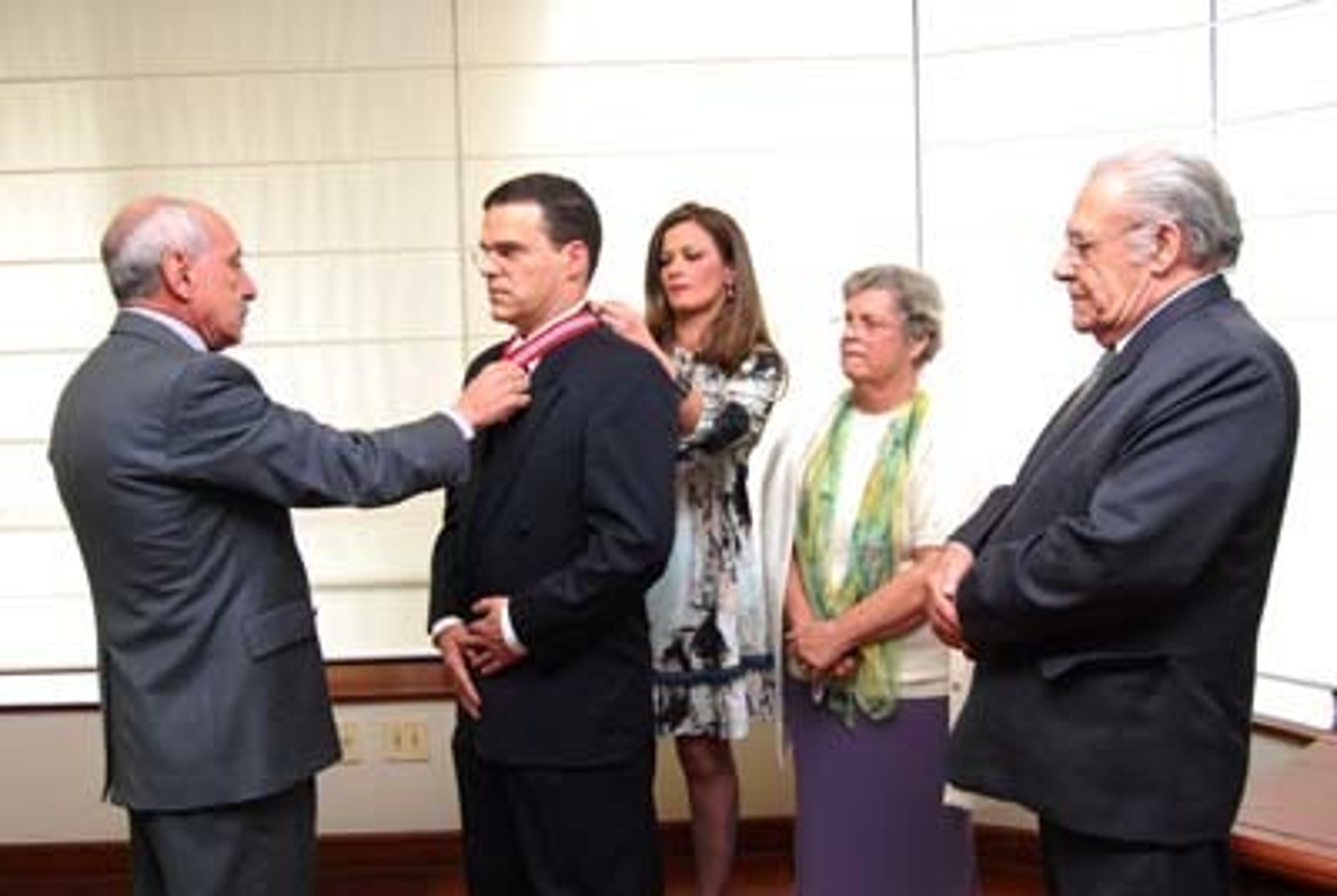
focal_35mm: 33
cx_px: 668
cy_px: 448
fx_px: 1227
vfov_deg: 40.1
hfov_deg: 57.2
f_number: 5.6
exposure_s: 1/25
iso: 800
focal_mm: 22
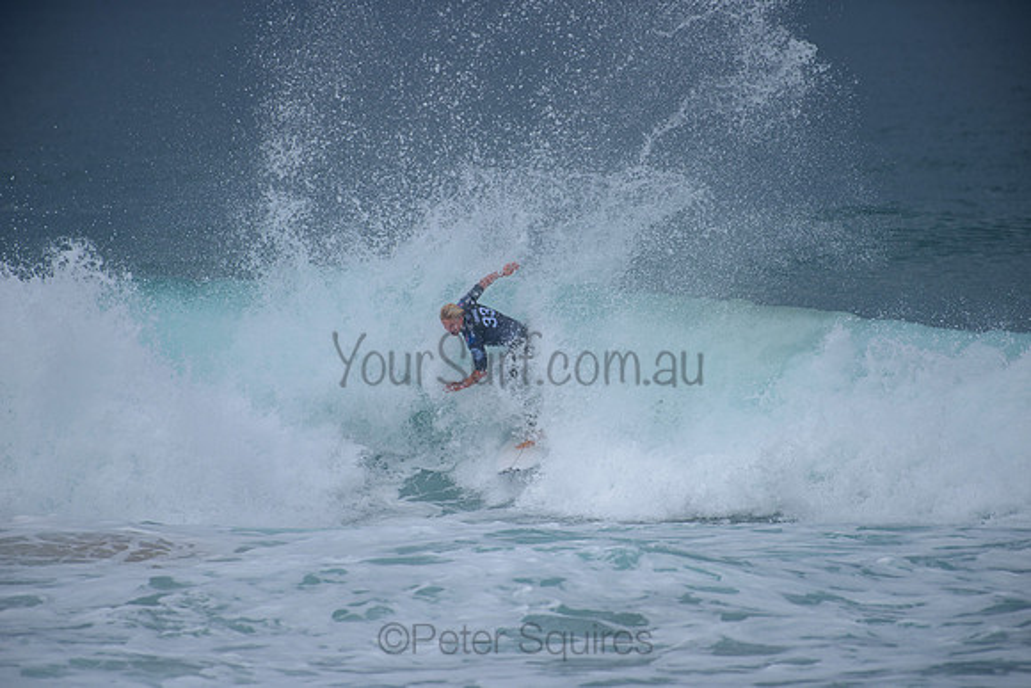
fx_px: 14322
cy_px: 344
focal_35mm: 500
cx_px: 516
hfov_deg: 4.1
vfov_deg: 2.8
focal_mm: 500
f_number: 5.6
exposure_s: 1/2000
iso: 180
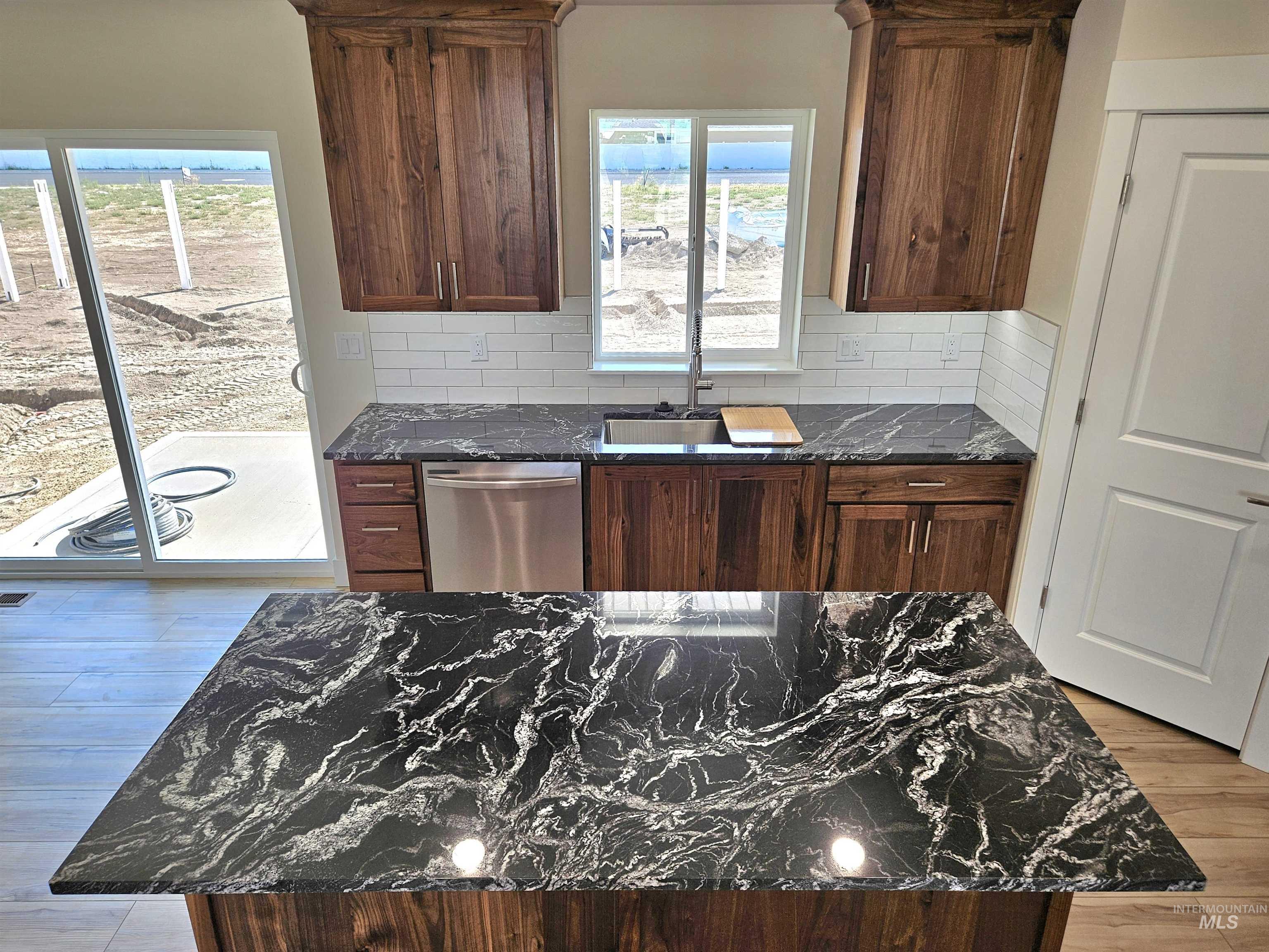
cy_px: 476
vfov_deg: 58.9
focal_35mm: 23
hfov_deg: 73.9
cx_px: 634
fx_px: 843
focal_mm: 5.4
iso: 25
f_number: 1.8
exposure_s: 1/182
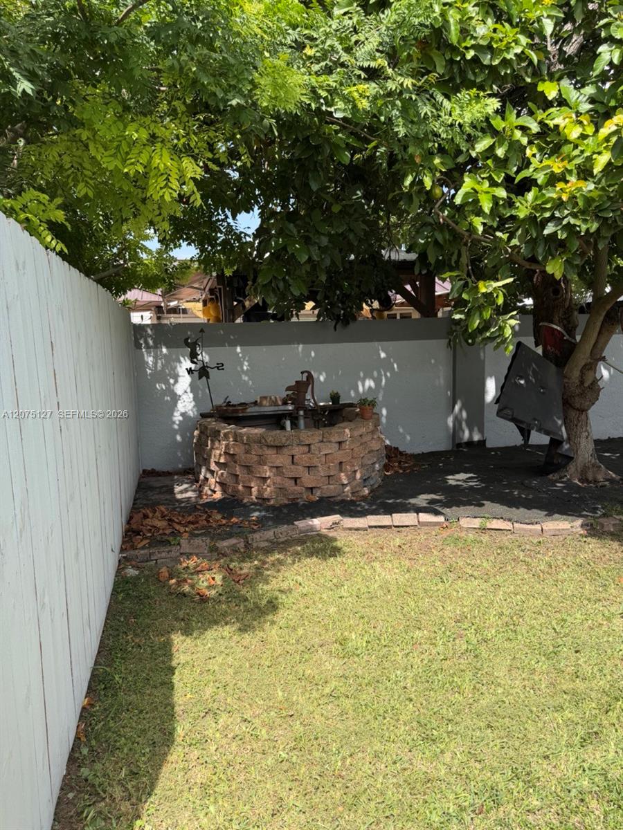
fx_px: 576
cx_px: 312
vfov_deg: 71.6
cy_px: 415
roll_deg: +1.3
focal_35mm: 24
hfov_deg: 56.8
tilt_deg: -7.4
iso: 80
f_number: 1.78
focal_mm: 6.76
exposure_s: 1/2110
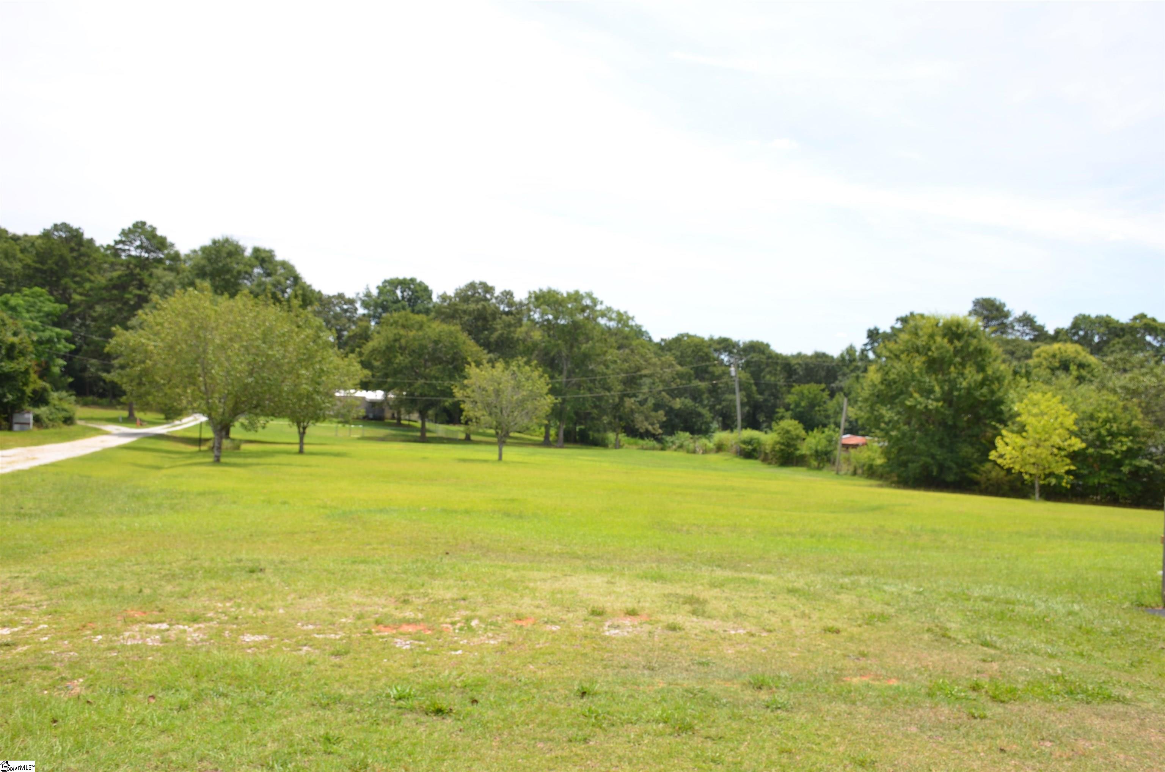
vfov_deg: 39.8
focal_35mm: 33
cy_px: 386
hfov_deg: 57.3
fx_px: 1066
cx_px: 582
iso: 100
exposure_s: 1/250
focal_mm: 22
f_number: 9
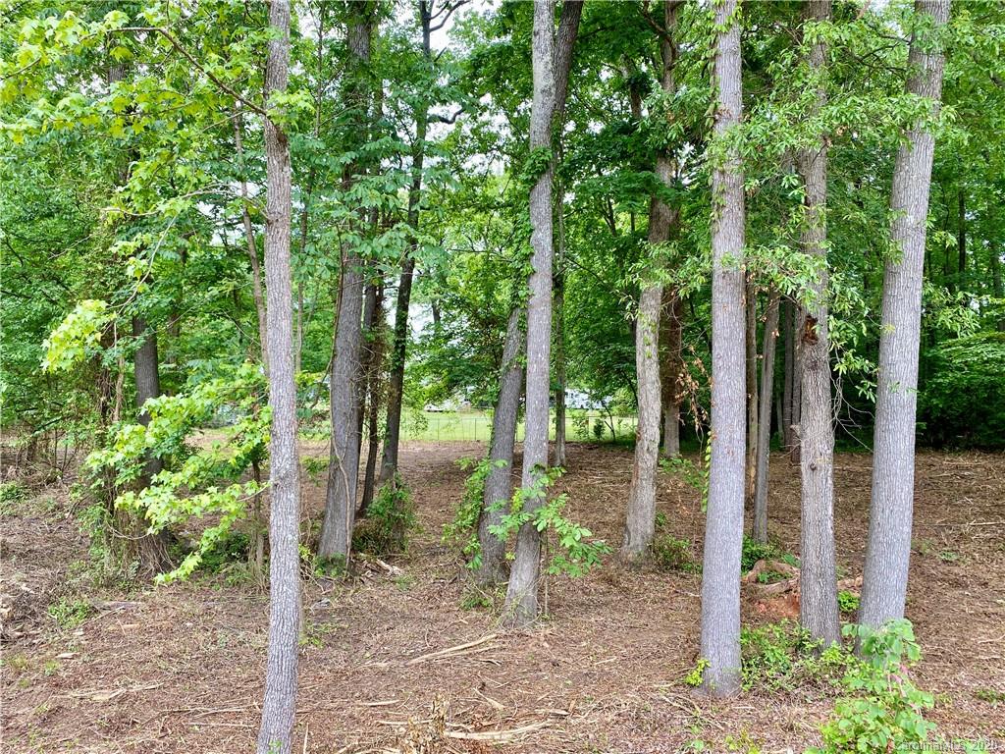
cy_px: 377
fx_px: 755
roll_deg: -1.8
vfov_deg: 53.1
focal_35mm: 26
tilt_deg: +3.9
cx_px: 502
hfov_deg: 67.3
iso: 32
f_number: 1.8
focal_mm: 4.25
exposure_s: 1/161
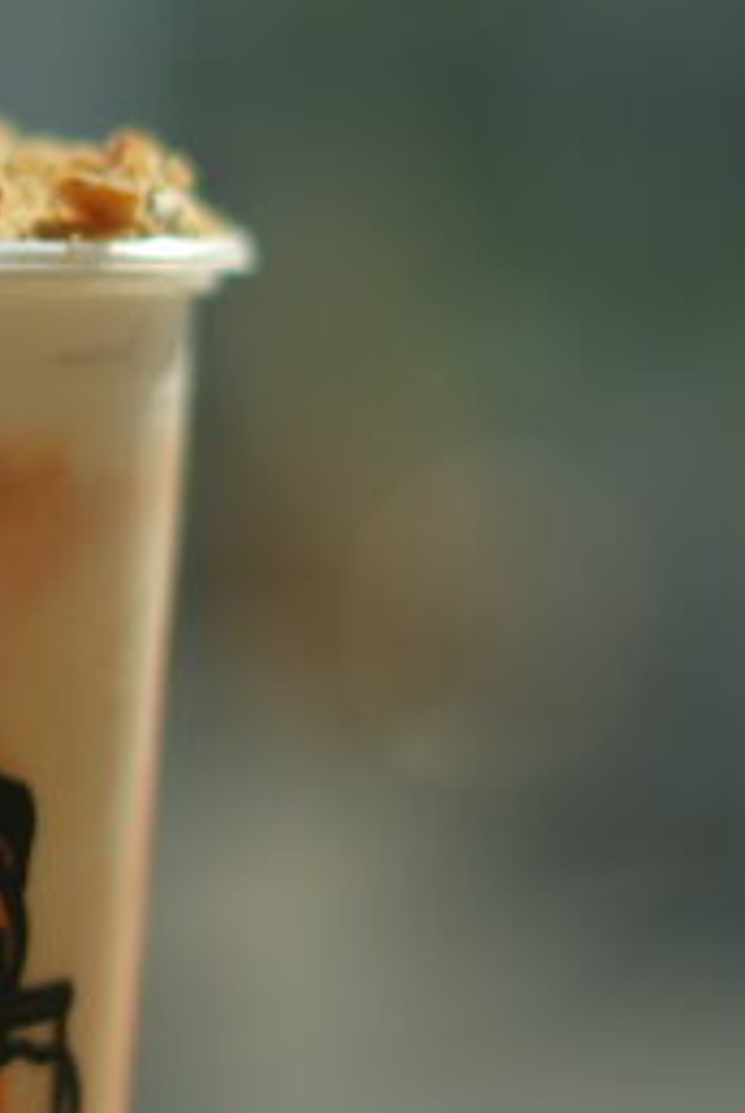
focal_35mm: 199
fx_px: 6160
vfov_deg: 10.3
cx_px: -297
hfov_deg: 6.8
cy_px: 338
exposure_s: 1/1600
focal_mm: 50
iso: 50
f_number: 1.8
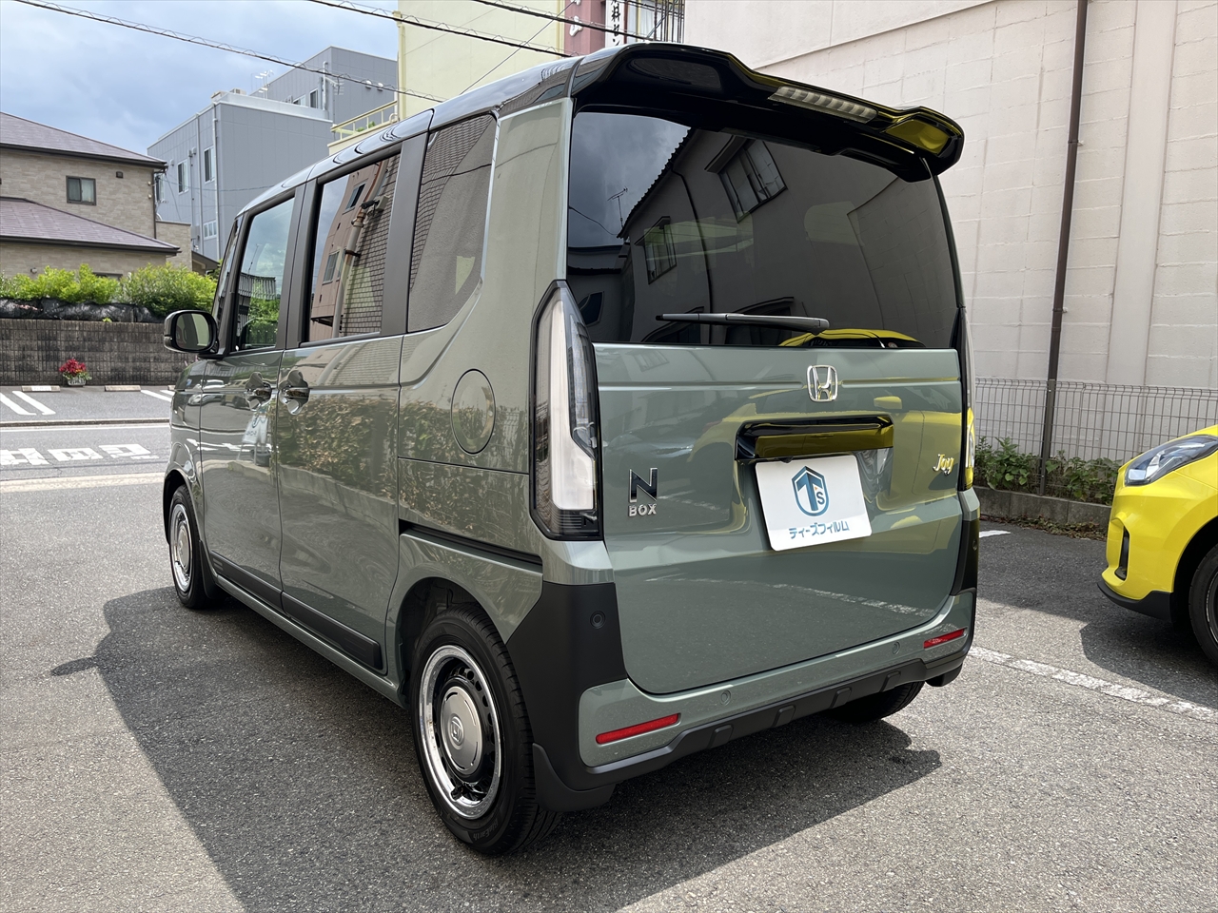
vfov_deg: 53.1
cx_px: 609
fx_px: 915
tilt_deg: -7.2
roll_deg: -0.8
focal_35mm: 26
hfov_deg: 67.3
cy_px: 456
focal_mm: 5.1
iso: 50
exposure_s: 1/1389
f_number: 1.6
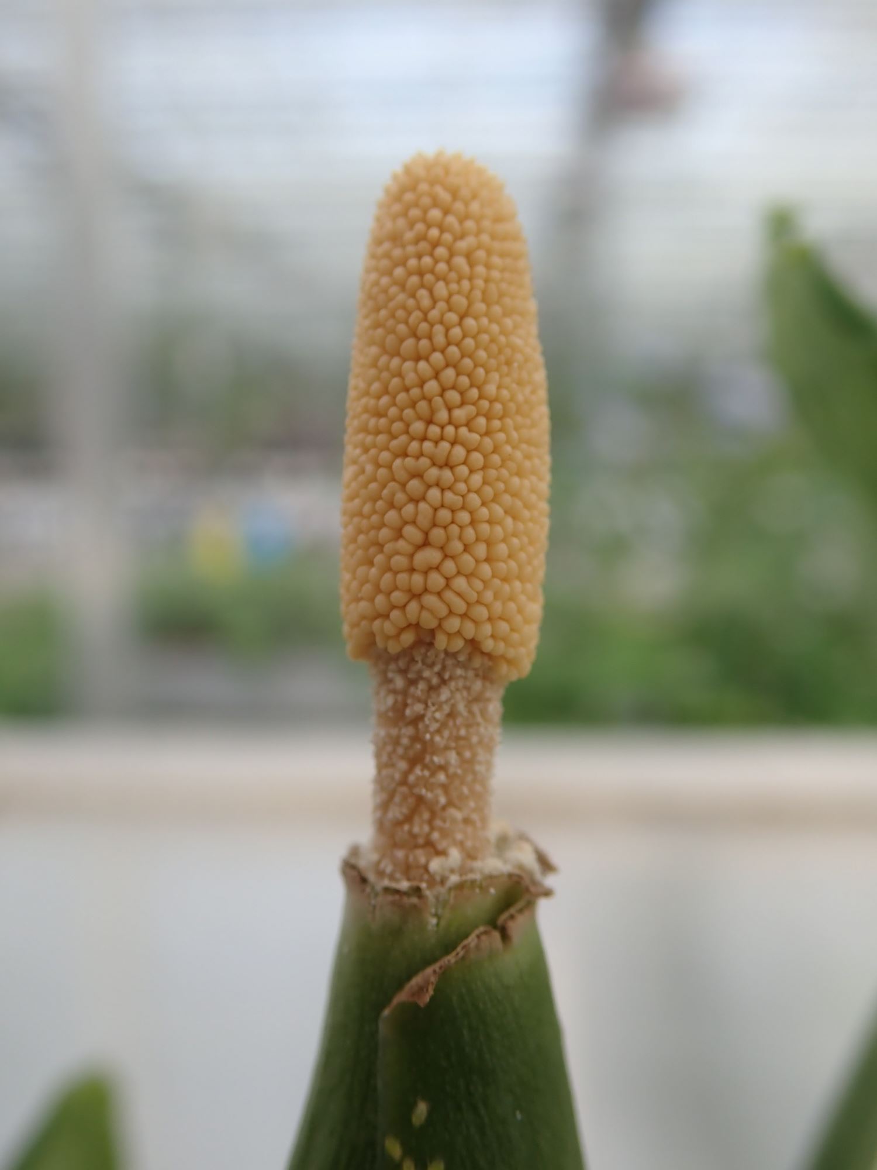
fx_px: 1182
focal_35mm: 35
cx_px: 438
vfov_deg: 52.6
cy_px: 585
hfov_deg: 40.7
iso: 100
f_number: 3.5
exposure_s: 1/160
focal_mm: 6.42
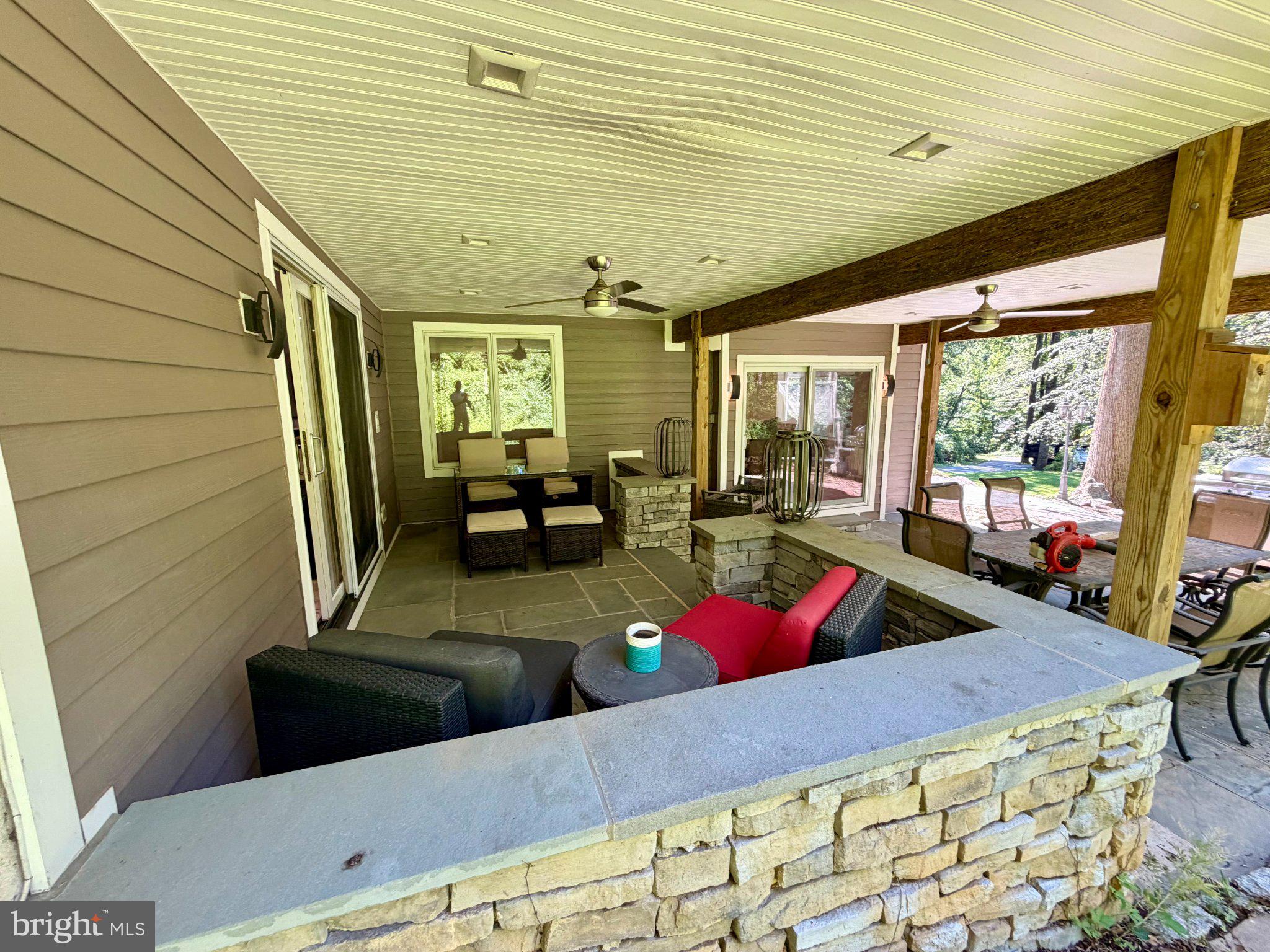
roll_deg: +1.2
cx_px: 635
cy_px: 476
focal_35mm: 14
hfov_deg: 102.1
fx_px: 514
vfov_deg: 85.7
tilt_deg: -10.1
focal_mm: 2.22
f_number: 2.2
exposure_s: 1/121
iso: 160
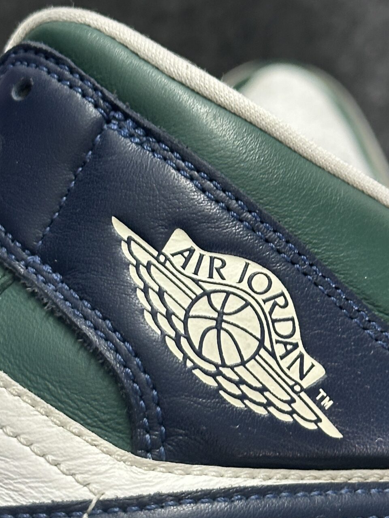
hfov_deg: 15.4
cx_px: 188
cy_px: 316
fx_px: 1438
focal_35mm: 96
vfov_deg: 20.4
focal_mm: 6.86
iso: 200
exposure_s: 1/33
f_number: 1.78
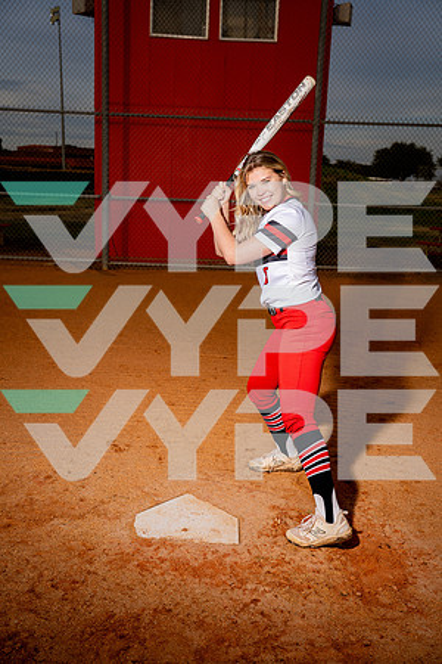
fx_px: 645
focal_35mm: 35
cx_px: 221
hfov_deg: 37.9
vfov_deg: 54.4
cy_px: 332
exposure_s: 1/1600
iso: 200
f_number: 4
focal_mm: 35
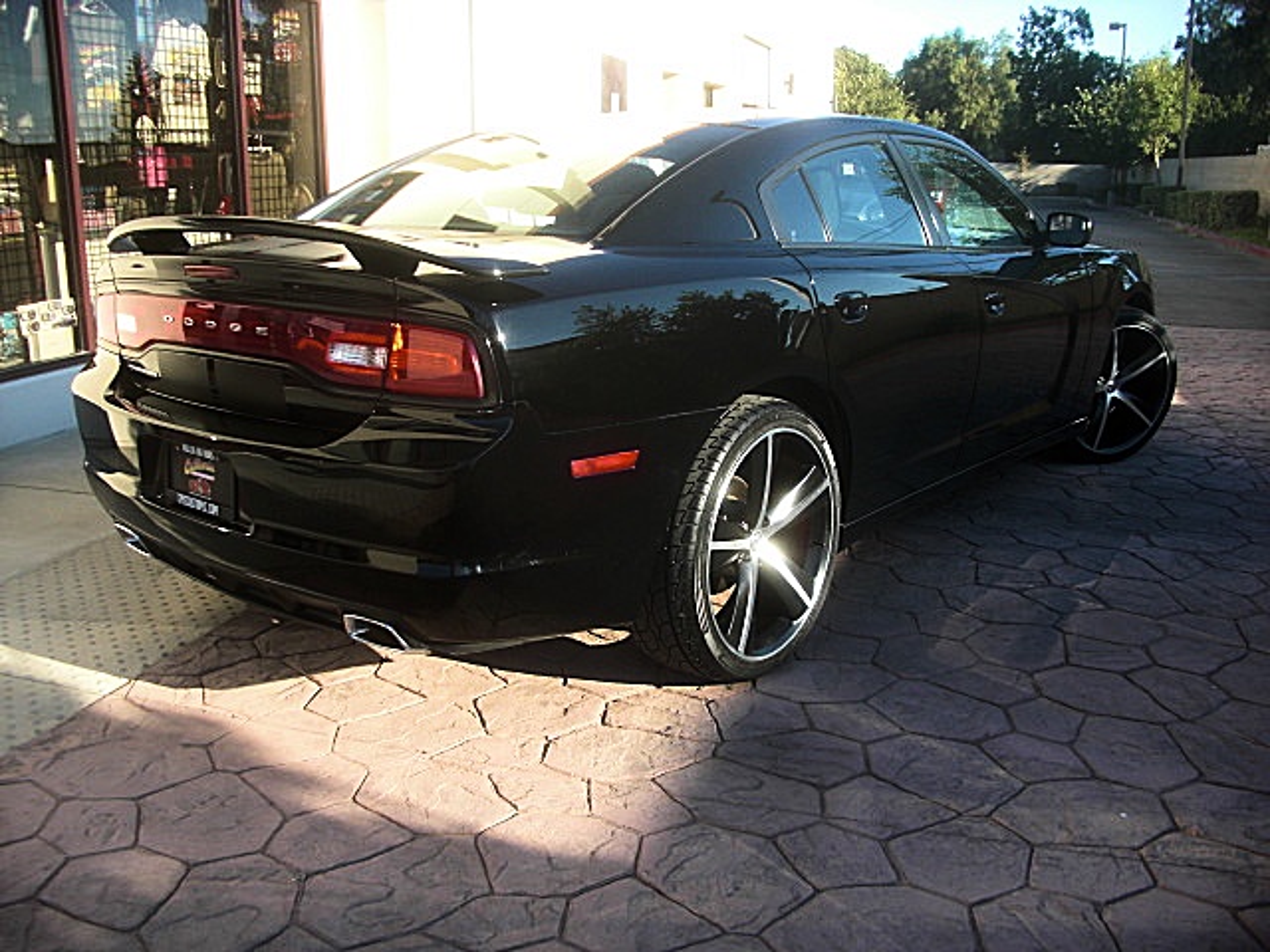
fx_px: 1321
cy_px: 476
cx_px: 635
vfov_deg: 39.7
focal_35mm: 36
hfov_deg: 51.4
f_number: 2.8
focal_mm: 6.3
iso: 50
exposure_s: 1/200
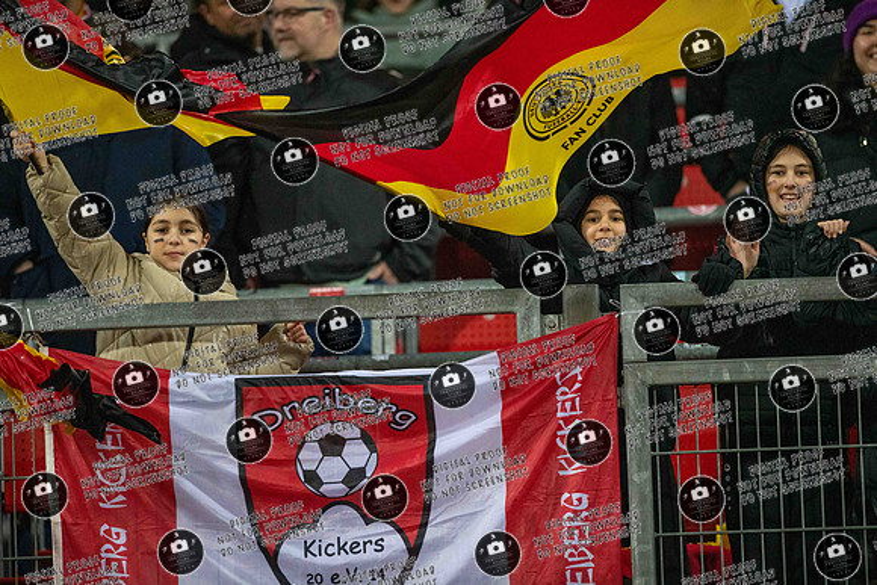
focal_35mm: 300
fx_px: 7310
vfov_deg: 4.6
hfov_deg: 6.9
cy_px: 292
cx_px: 438
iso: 2500
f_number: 3.2
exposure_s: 1/1250
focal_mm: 300
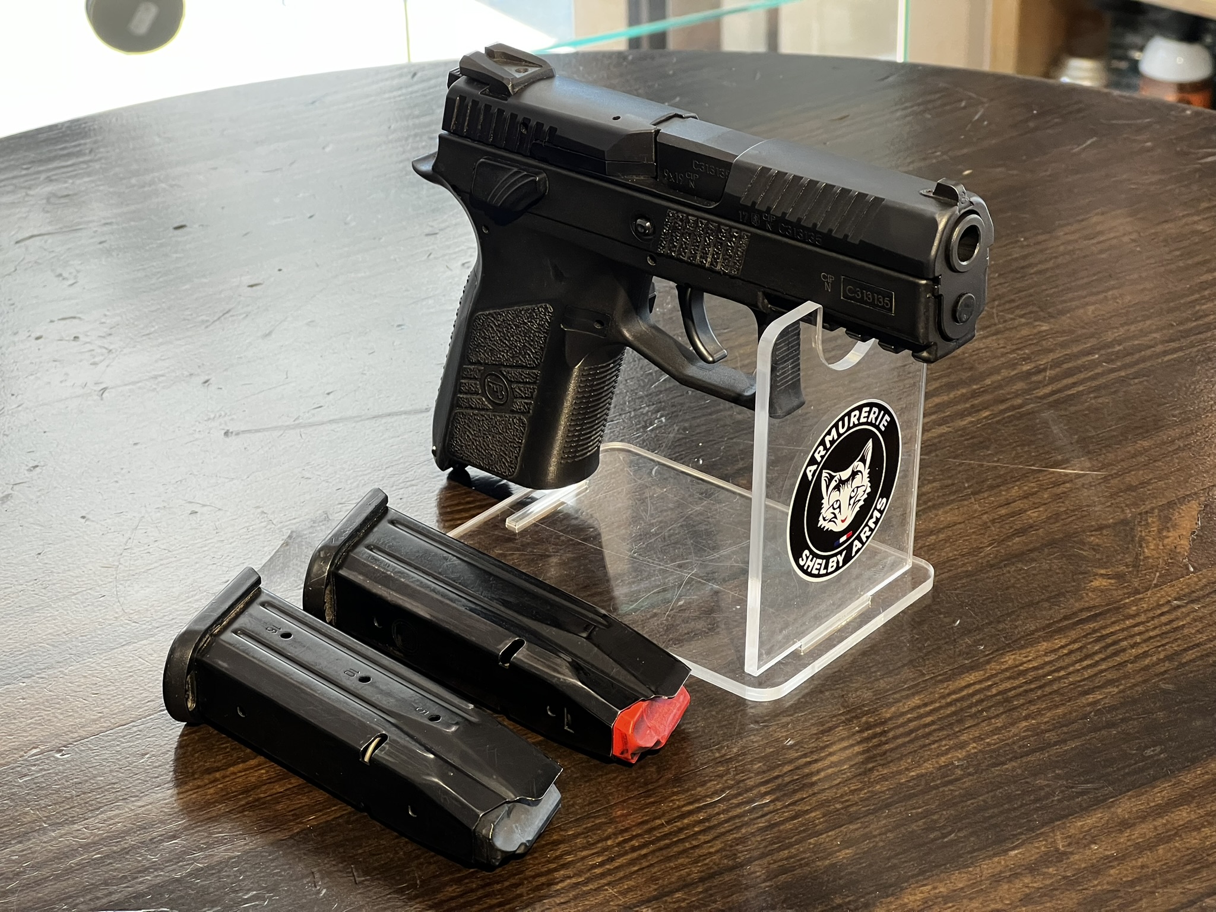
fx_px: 2705
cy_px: 456
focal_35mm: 77
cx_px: 608
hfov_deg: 25.3
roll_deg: +2.3
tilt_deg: -28.9
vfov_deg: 19.1
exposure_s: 1/100
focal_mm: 9
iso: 125
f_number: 2.8
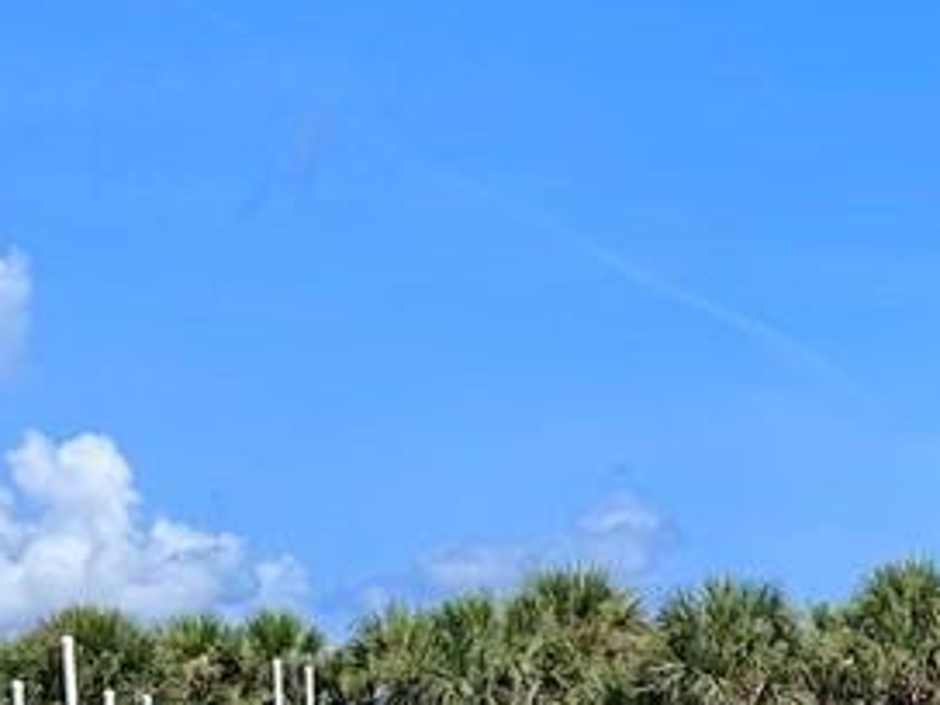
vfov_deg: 10.3
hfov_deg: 13.9
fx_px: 3829
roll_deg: +0.3
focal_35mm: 141
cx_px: 791
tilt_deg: +2.8
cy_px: 892
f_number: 1.78
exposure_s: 1/7042
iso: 80
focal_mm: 6.86
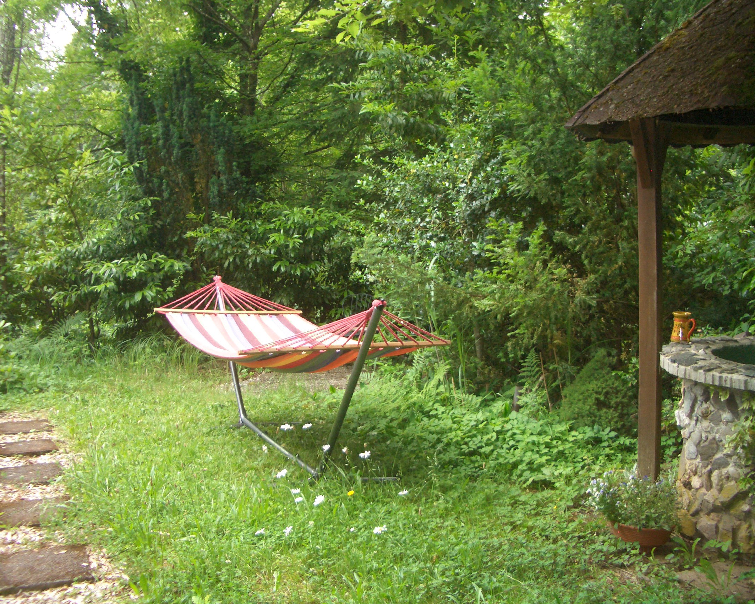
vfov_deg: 40.1
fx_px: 827
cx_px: 357
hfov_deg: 49.1
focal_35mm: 37
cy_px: 298
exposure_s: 1/80
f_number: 2.6
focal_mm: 5.8
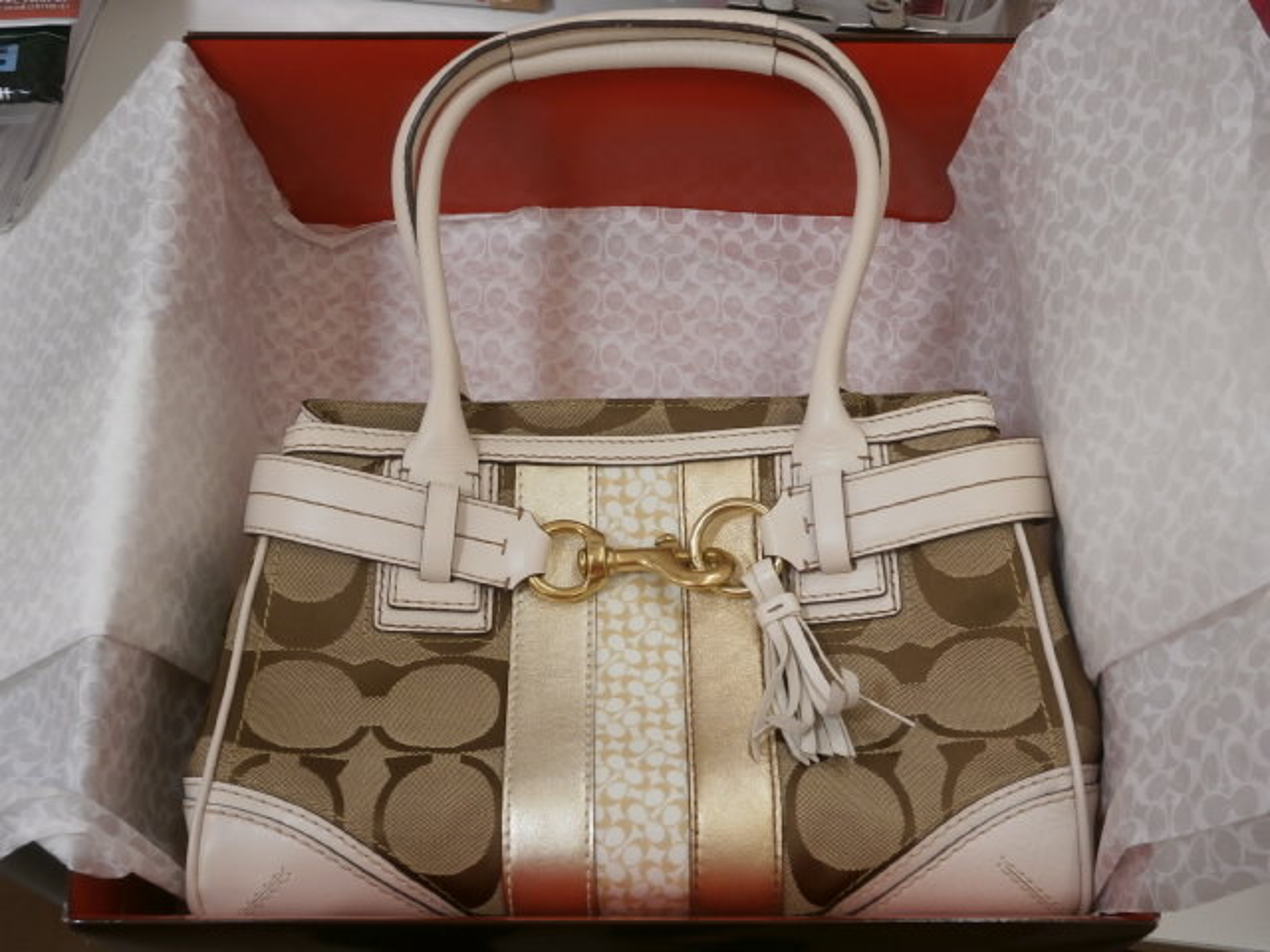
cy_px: 476
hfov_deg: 40.4
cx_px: 635
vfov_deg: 30.9
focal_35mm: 47
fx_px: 1724
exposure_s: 1/40
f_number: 3.4
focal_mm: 8.3
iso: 80
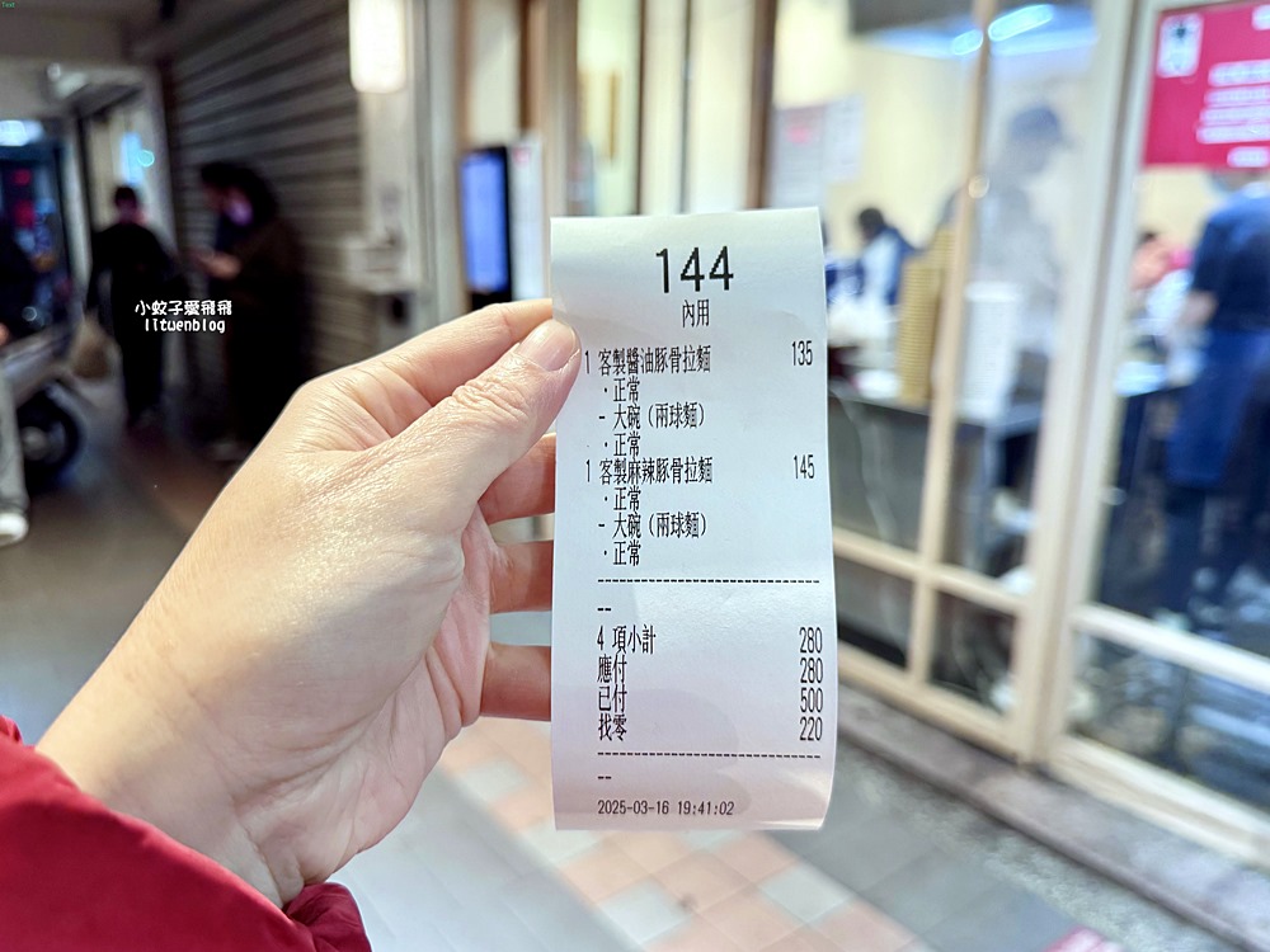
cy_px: 476
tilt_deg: -14.8
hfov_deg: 71.6
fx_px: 881
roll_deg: -0.2
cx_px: 635
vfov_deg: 56.8
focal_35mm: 24
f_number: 1.78
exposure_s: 1/120
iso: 160
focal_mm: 6.76
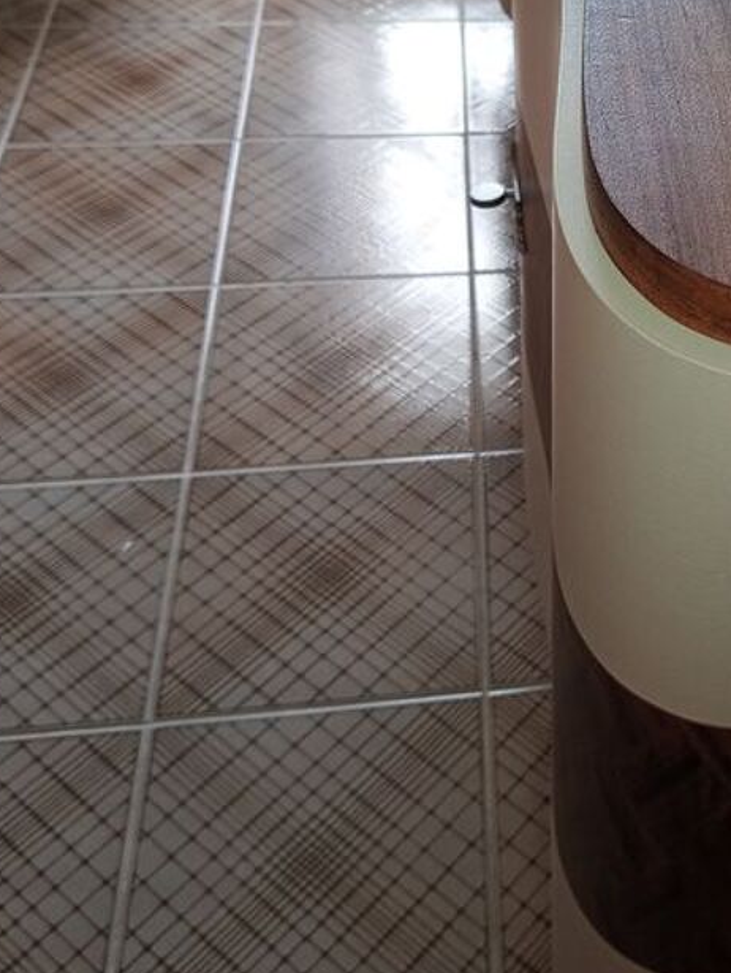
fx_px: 1463
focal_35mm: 52
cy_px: 240
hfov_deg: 26.5
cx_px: 742
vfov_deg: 35.9
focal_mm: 5.24
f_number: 1.7
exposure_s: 1/50
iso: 255
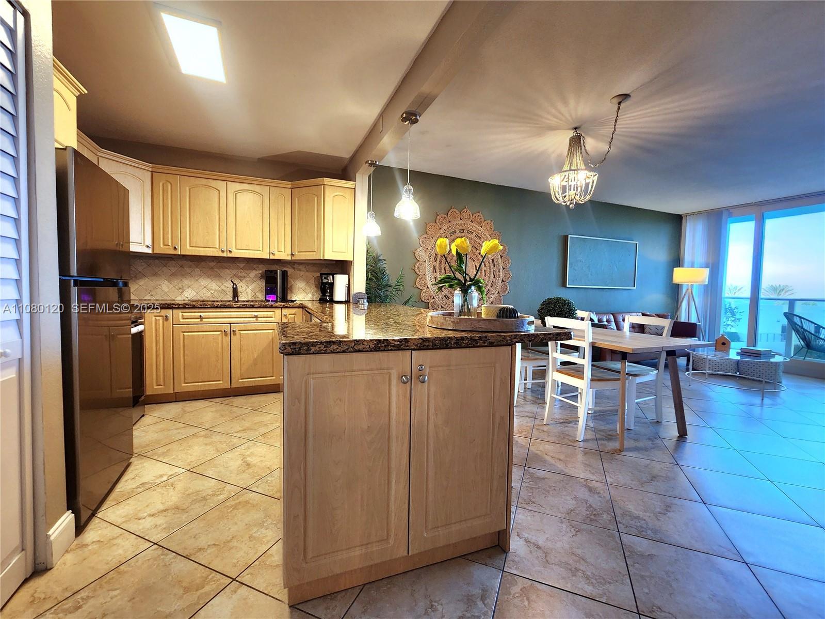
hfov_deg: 106.2
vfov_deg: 89.9
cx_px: 412
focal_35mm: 13
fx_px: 310
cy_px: 310
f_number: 2.2
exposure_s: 1/60.2
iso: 200
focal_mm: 2.2
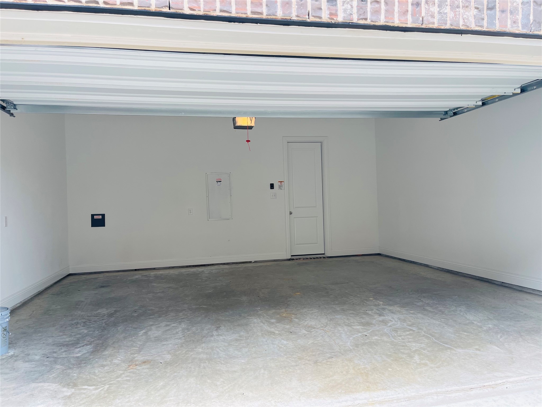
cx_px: 271
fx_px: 407
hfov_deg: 67.3
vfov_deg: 53.1
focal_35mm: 26
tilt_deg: +0.8
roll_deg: +1.7
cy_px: 204
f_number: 1.6
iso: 32
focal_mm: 5.1
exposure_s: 1/274
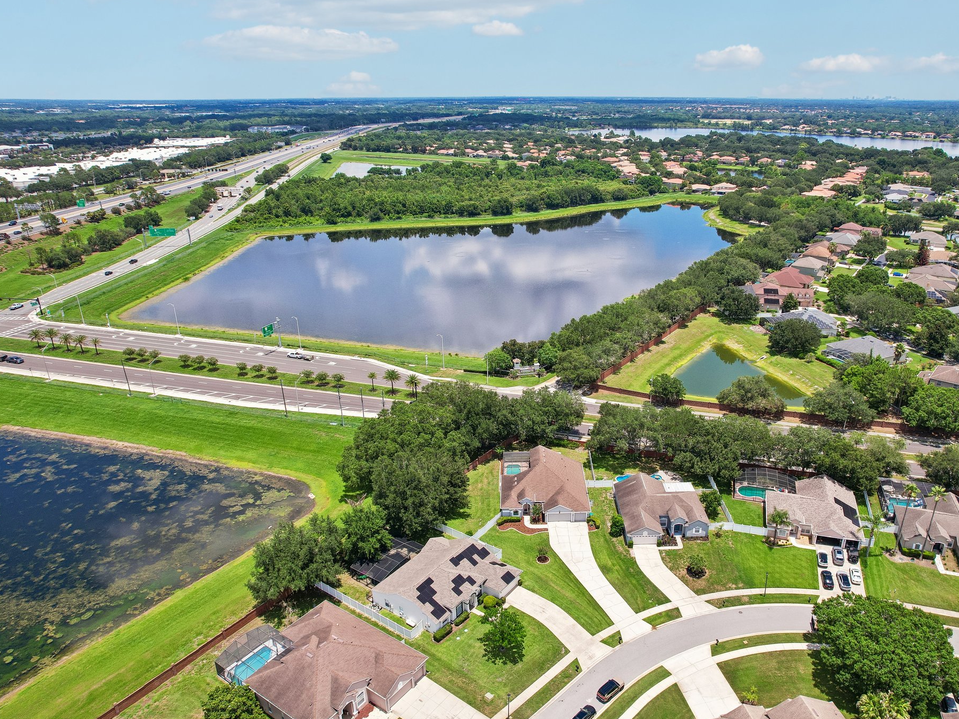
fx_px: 665
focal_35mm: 24
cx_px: 539
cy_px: 358
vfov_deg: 56.8
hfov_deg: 71.3
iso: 110
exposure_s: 1/1600
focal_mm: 8.4
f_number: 2.8
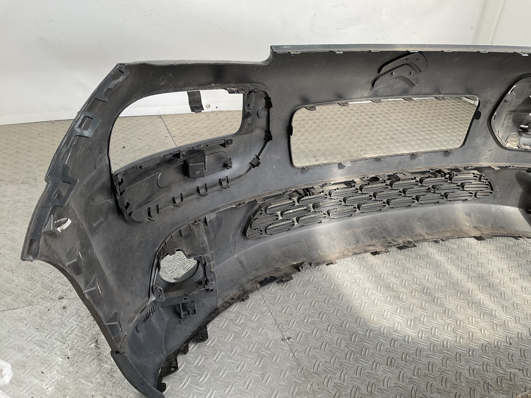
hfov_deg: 61.7
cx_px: 266
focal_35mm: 29
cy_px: 199
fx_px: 445
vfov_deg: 48.2
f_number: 1.8
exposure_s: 1/167
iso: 16
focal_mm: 3
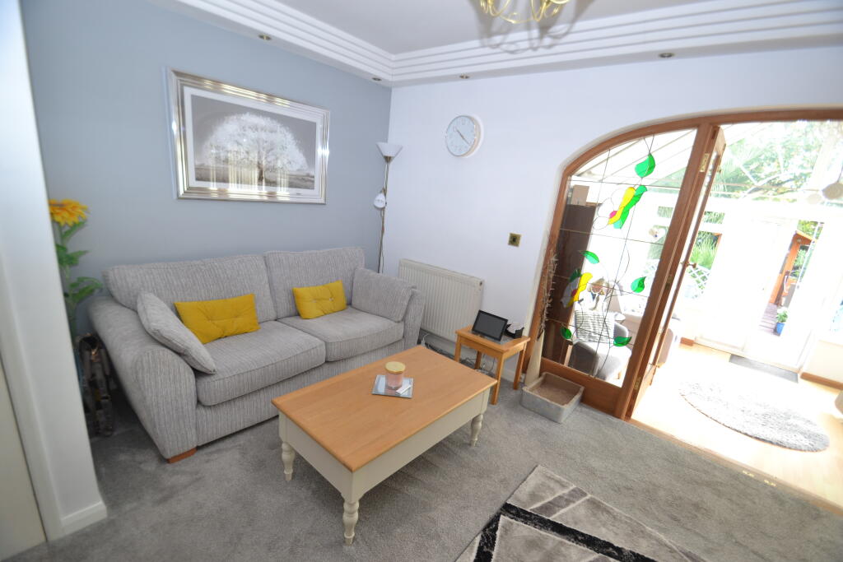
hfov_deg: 100.4
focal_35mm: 15
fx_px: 351
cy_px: 281
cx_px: 422
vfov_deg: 77.3
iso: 400
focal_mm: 10
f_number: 4
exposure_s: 1/60
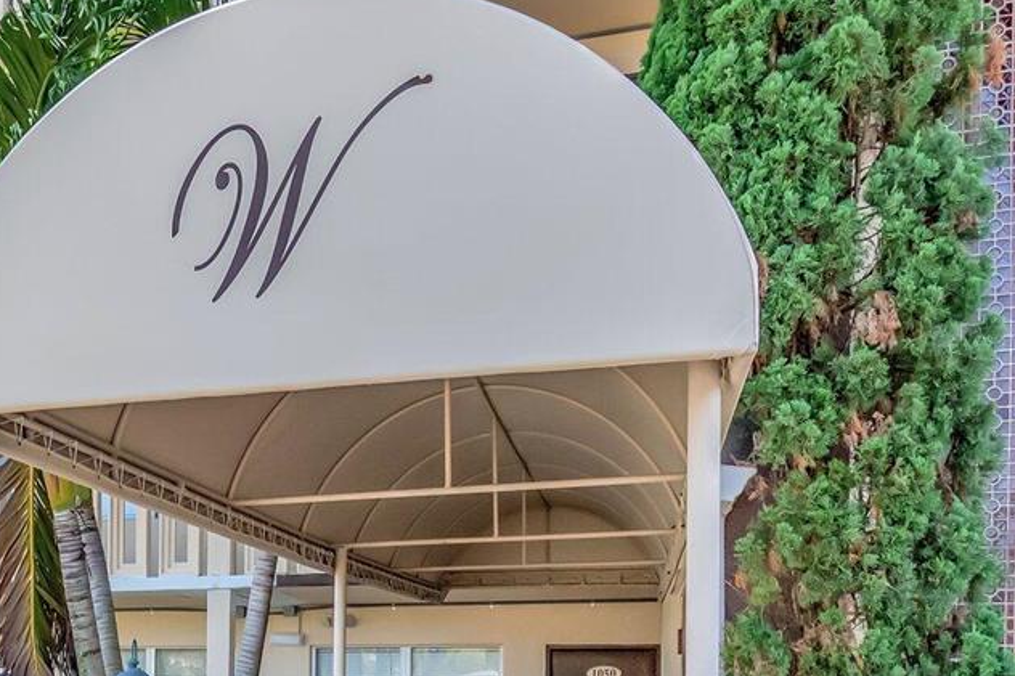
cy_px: 715
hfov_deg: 49.3
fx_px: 1071
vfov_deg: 31.7
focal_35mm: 38
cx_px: 297
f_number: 8
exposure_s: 1/800
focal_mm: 10
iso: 1100
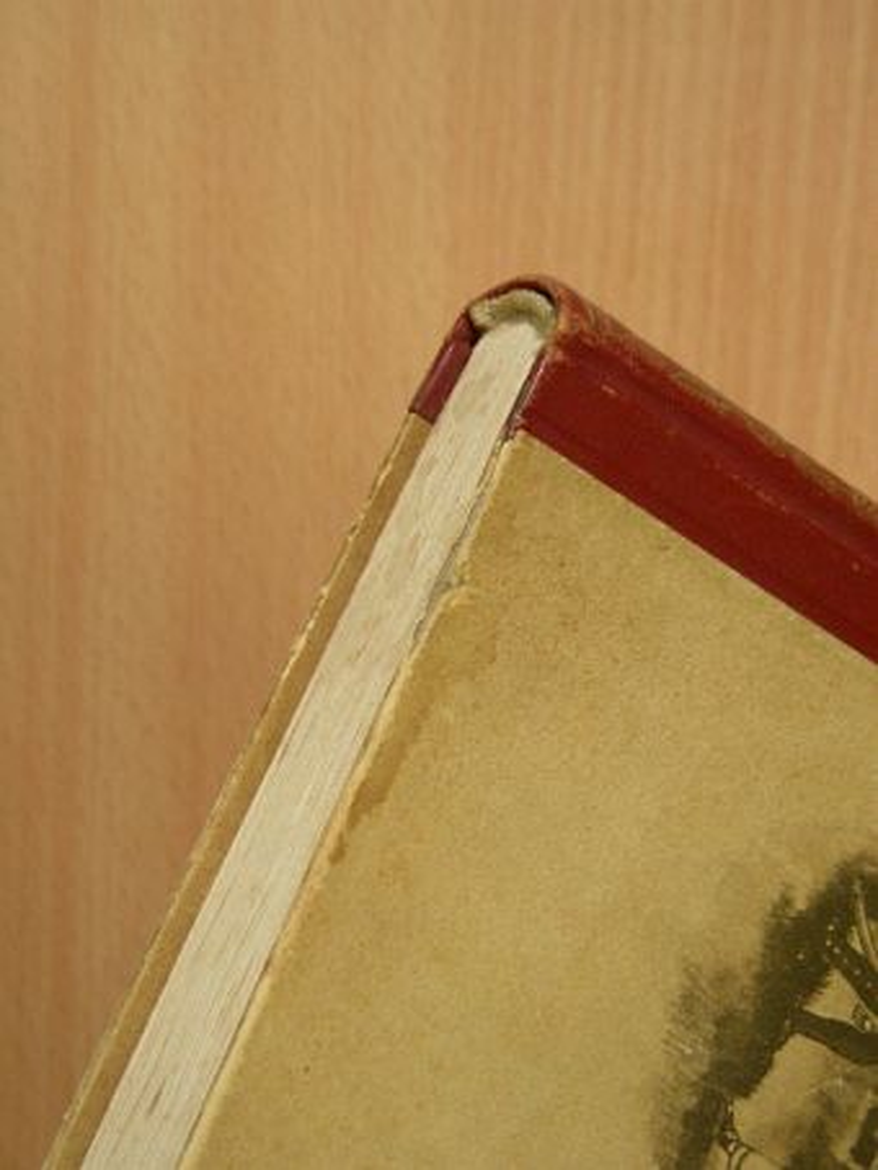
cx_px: 439
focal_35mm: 99
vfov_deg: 19.8
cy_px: 585
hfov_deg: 14.9
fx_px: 3346
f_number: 3.5
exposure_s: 1/30.2
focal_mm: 16.5
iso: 113
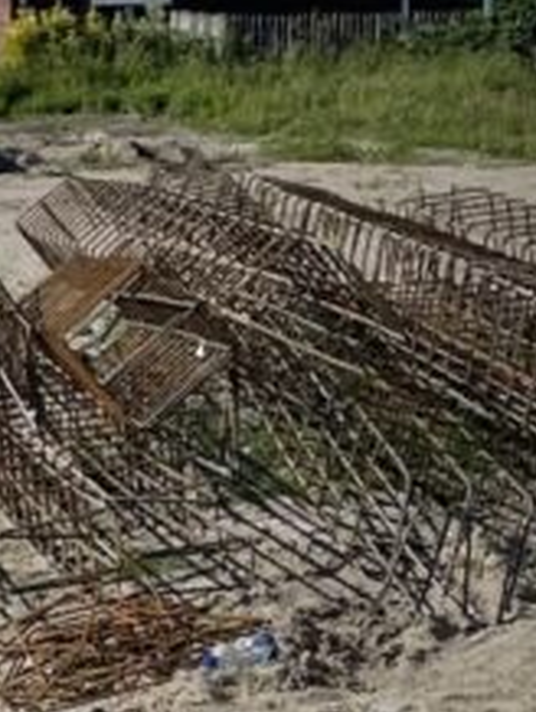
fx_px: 3771
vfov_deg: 10.8
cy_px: 405
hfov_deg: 8.1
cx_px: -59
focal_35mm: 183
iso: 32
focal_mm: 4.2
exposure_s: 1/5291
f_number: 1.6
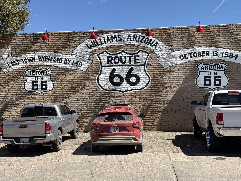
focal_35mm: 48
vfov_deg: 30.3
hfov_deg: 39.7
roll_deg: +0.7
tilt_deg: +1.1
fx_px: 334
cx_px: 120
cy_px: 90
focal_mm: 6.76
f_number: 1.78
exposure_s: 1/3704
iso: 64
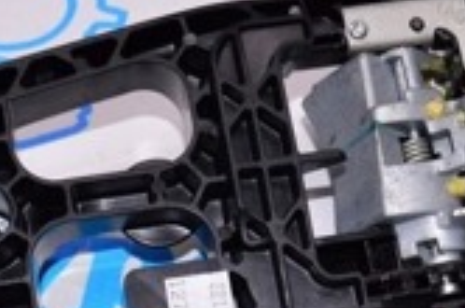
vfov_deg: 13.0
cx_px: 252
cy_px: 273
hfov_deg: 19.7
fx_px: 1341
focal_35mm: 104
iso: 1600
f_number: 8
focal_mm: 18
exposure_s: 1/200
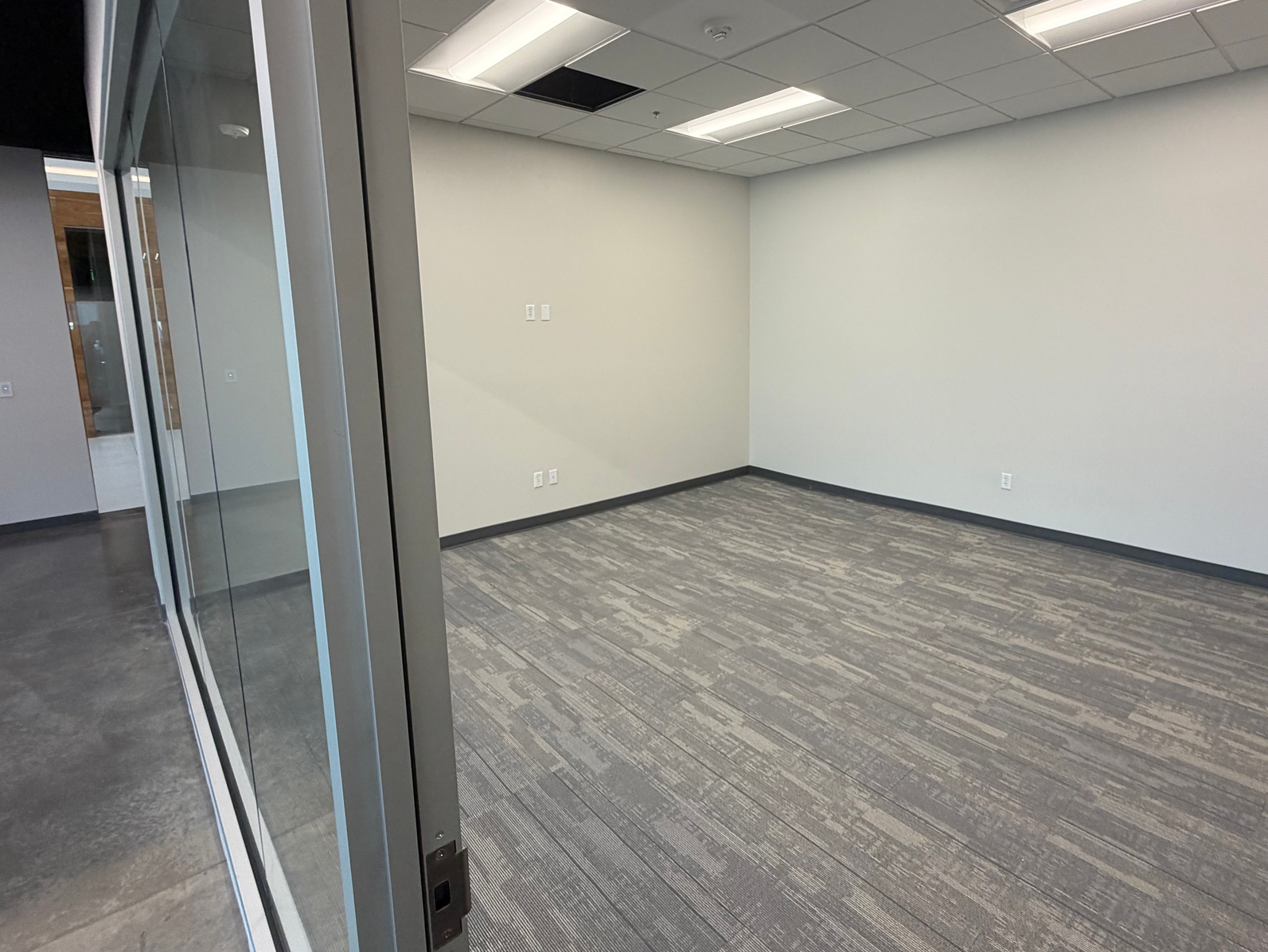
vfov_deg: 71.3
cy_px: 416
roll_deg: +0.4
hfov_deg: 87.4
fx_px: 659
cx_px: 701
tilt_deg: -8.6
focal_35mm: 18
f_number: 2.2
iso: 160
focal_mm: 2.22
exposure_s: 1/120
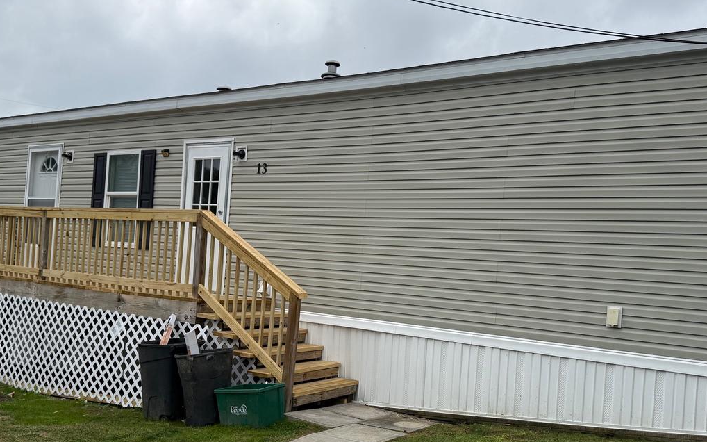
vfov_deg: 35.2
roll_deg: -4.4
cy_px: 270
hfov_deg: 54.0
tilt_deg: +0.1
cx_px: 358
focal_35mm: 36
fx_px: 694
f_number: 1.78
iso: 100
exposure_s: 1/6173
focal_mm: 6.76
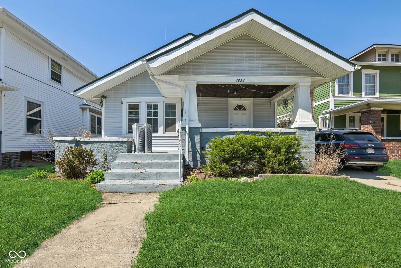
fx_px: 178
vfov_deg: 73.7
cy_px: 134
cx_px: 200
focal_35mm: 16
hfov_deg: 96.7
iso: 100
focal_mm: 16
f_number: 8
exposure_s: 1/250
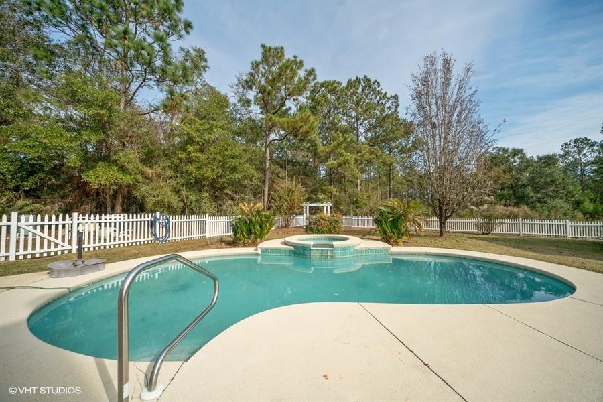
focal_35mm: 12
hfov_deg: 112.6
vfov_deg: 90.0
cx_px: 302
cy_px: 201
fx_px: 201
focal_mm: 12
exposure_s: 1/125
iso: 100
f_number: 9
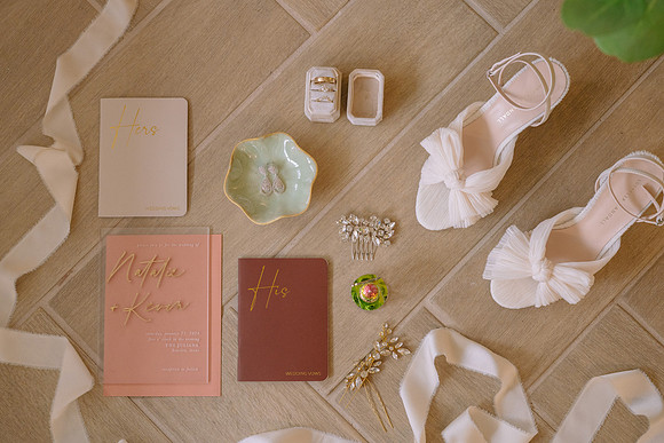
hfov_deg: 38.0
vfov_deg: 25.9
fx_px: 963
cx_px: 332
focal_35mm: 52
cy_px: 222
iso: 1600
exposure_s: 1/250
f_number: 4.5
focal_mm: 50
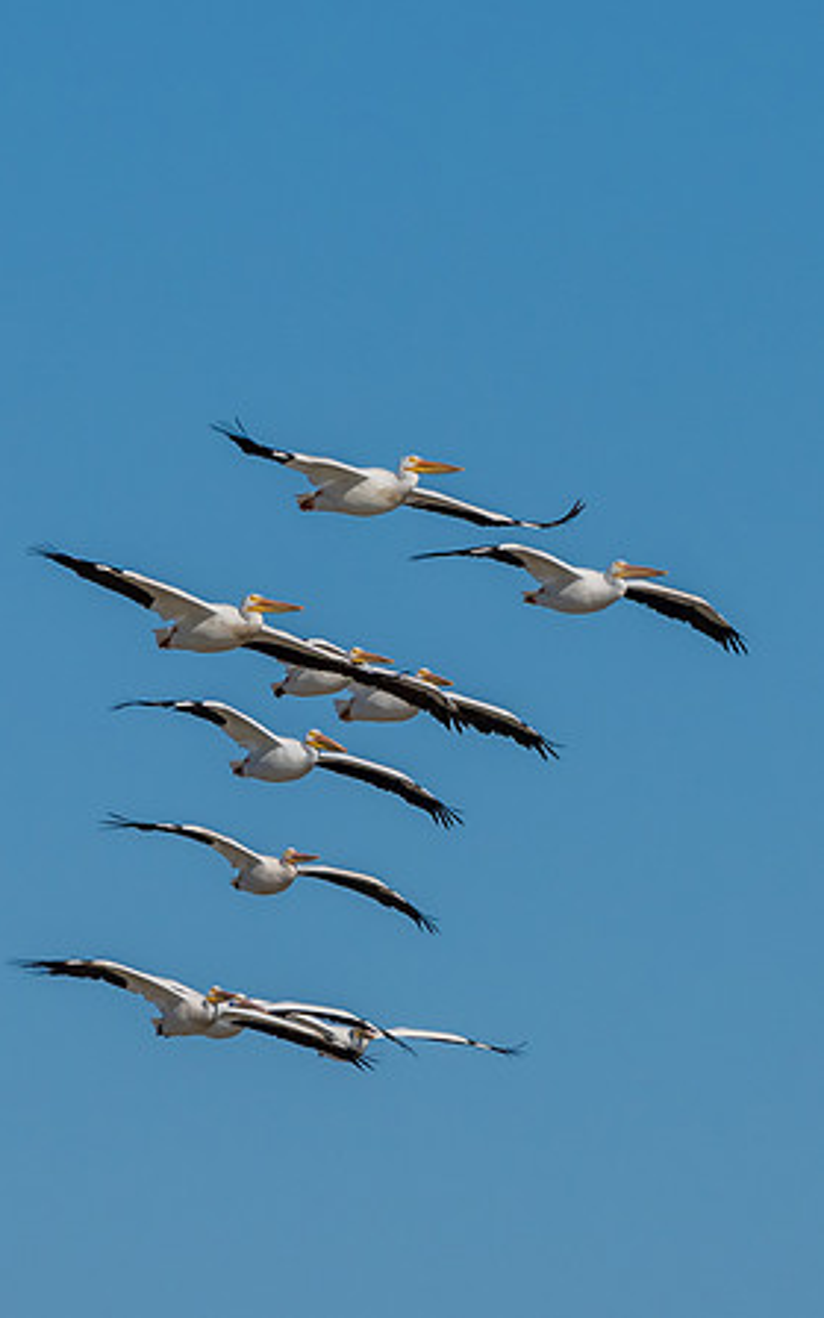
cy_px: 579
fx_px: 42147
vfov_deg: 1.8
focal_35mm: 1173
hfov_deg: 1.1
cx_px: 345
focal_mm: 500
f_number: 10
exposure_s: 1/3200
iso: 560
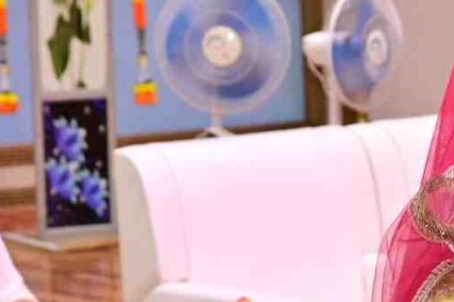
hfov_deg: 10.1
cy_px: 585
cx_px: 454
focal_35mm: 202
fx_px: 2547
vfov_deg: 6.6
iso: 320
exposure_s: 1/200
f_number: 4.8
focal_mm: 33.5
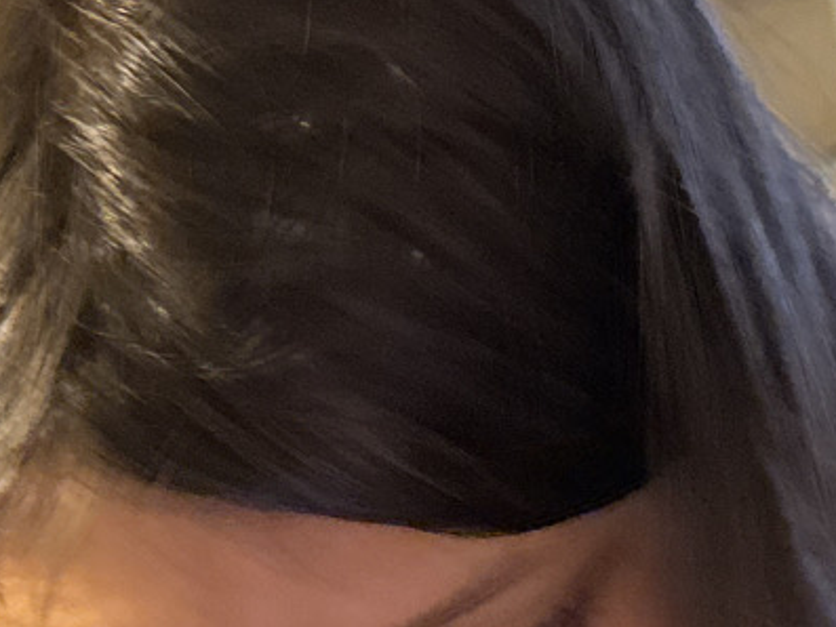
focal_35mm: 121
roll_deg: +11.9
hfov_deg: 16.2
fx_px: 2923
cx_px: 192
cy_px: 23
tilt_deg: +11.2
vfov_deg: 12.1
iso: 800
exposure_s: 1/30
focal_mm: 6.76
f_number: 1.78
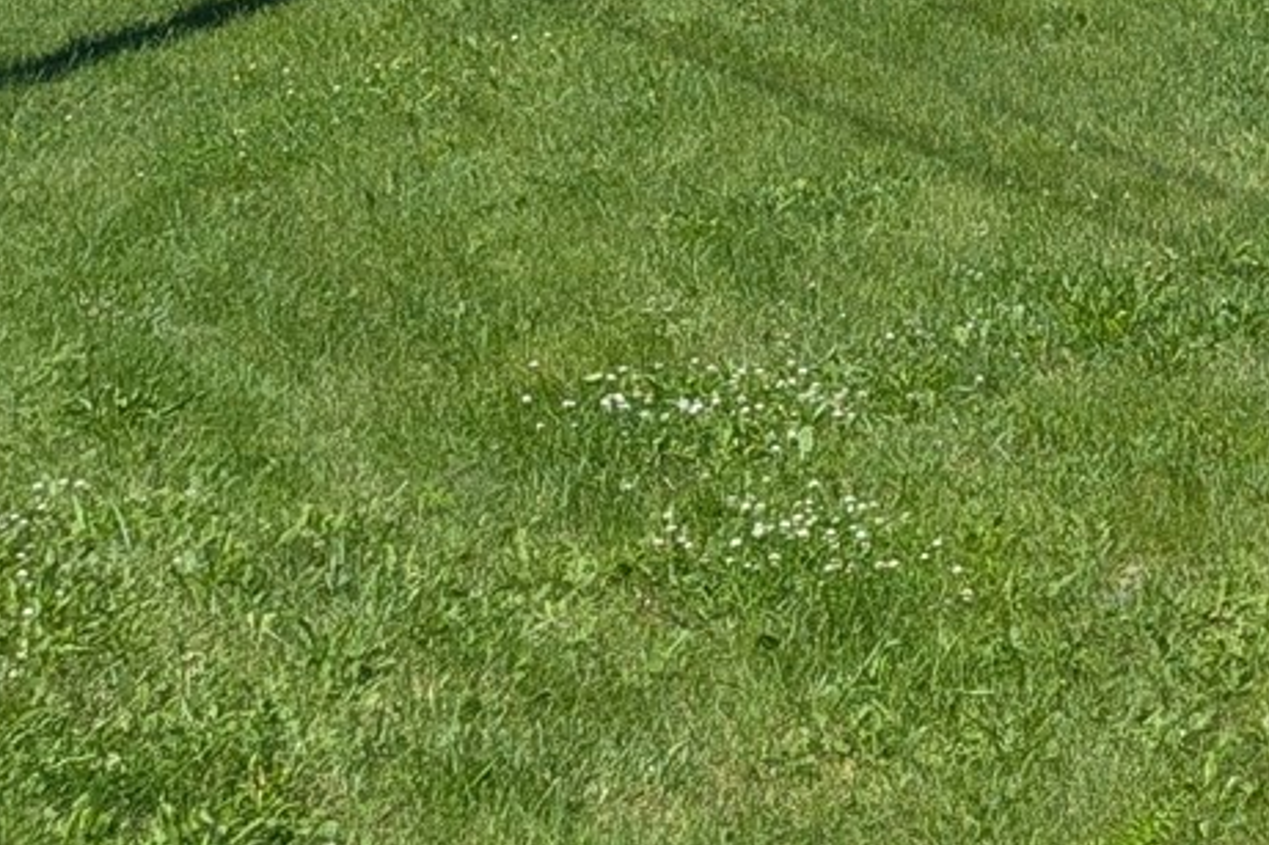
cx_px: 1990
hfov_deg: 16.5
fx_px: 3911
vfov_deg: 11.1
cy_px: -870
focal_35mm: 111
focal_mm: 4.53
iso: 28
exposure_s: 1/1242
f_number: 1.7
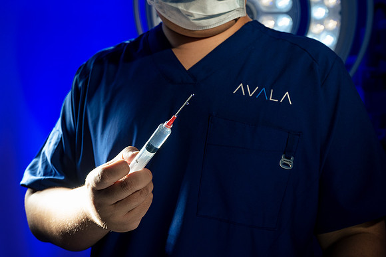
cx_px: 193
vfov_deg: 27.0
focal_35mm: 50
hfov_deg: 39.6
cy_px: 128
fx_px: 536
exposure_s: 1/100
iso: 400
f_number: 7.1
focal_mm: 50
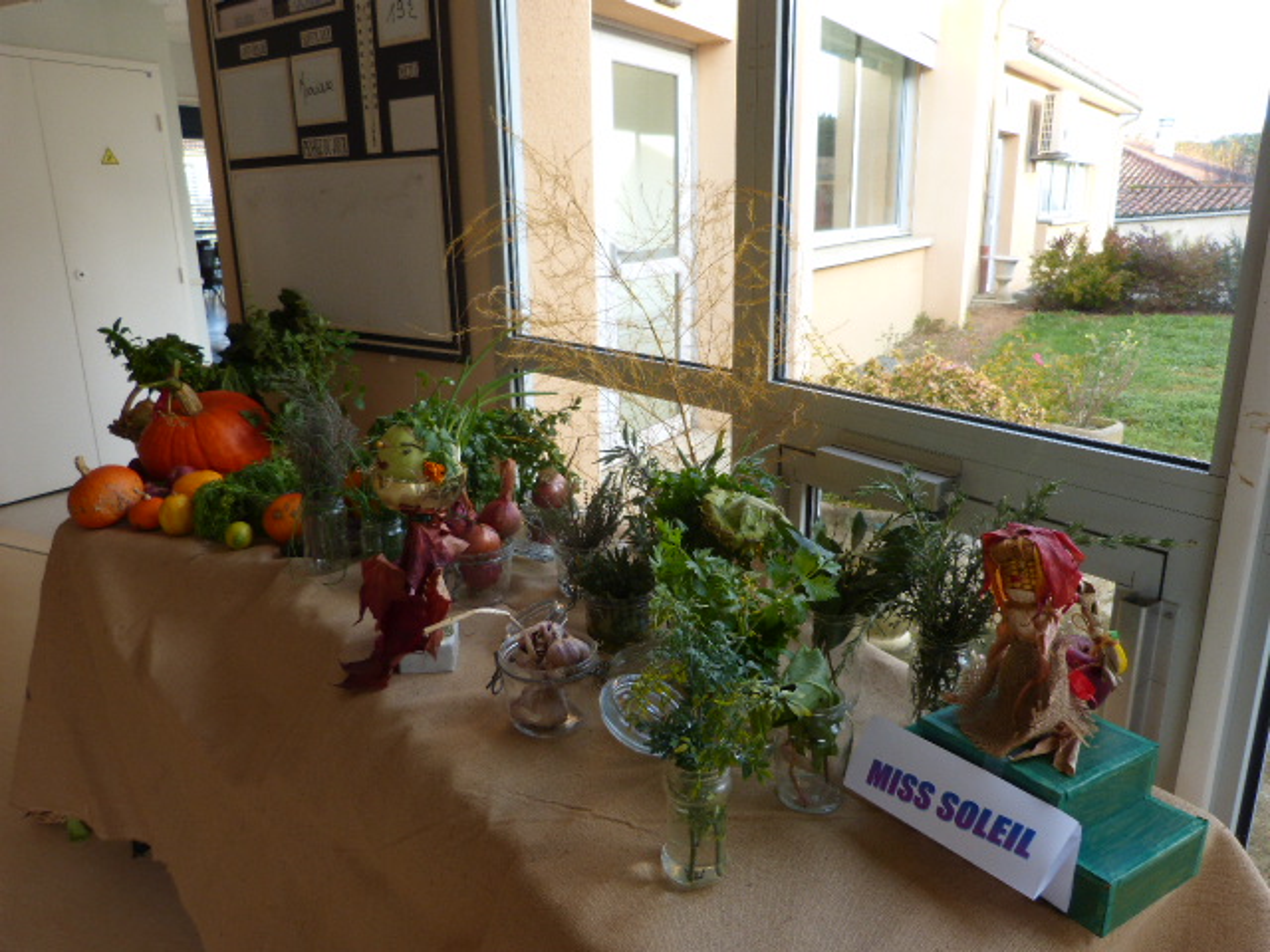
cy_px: 476
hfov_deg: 69.4
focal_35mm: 25
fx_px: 917
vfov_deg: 54.9
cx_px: 635
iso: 100
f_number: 2.8
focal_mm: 4.5
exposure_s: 1/80
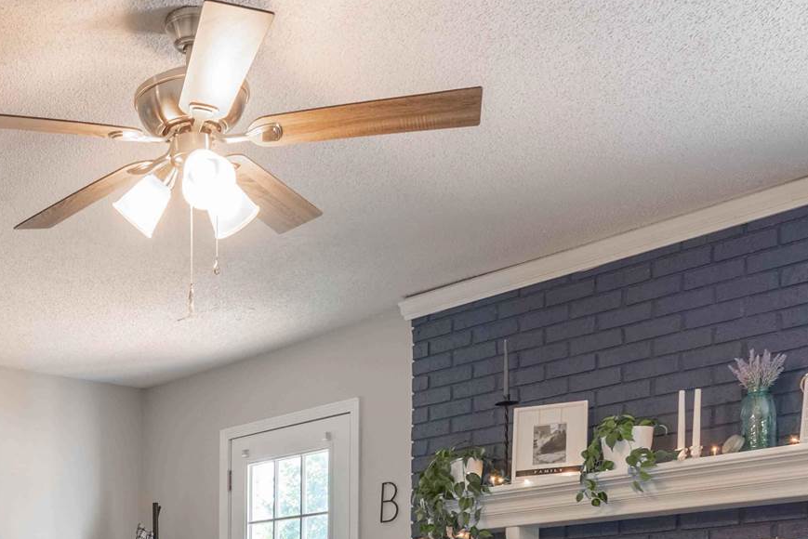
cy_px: 684
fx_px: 1190
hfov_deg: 34.7
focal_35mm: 53
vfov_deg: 23.0
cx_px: 33
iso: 400
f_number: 11
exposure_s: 1/25
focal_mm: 15
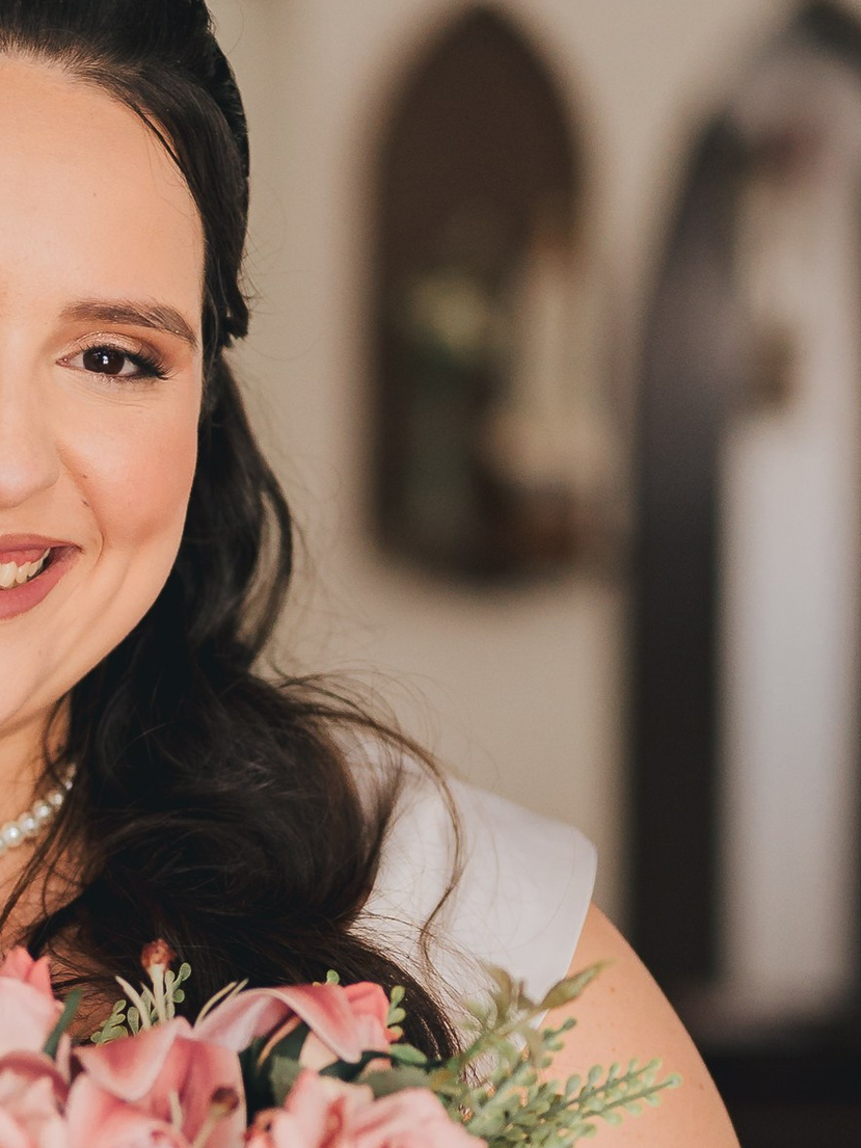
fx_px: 5537
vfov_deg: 11.8
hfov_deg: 8.8
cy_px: 927
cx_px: -127
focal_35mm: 167
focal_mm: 50
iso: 800
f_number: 1.8
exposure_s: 1/640
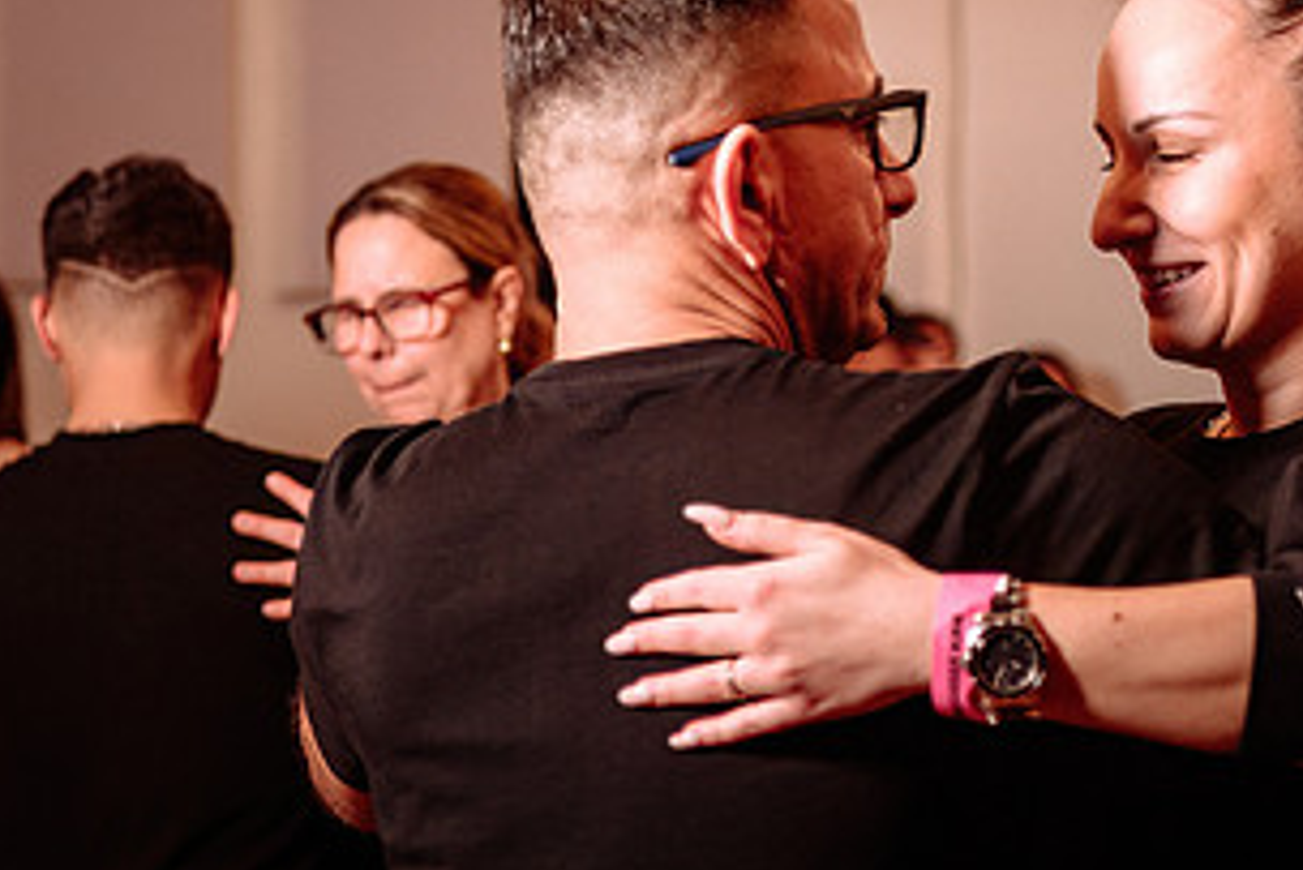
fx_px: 4056
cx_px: 592
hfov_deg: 18.2
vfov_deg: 12.2
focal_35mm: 112
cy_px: 443
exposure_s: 1/160
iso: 800
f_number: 2.8
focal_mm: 52
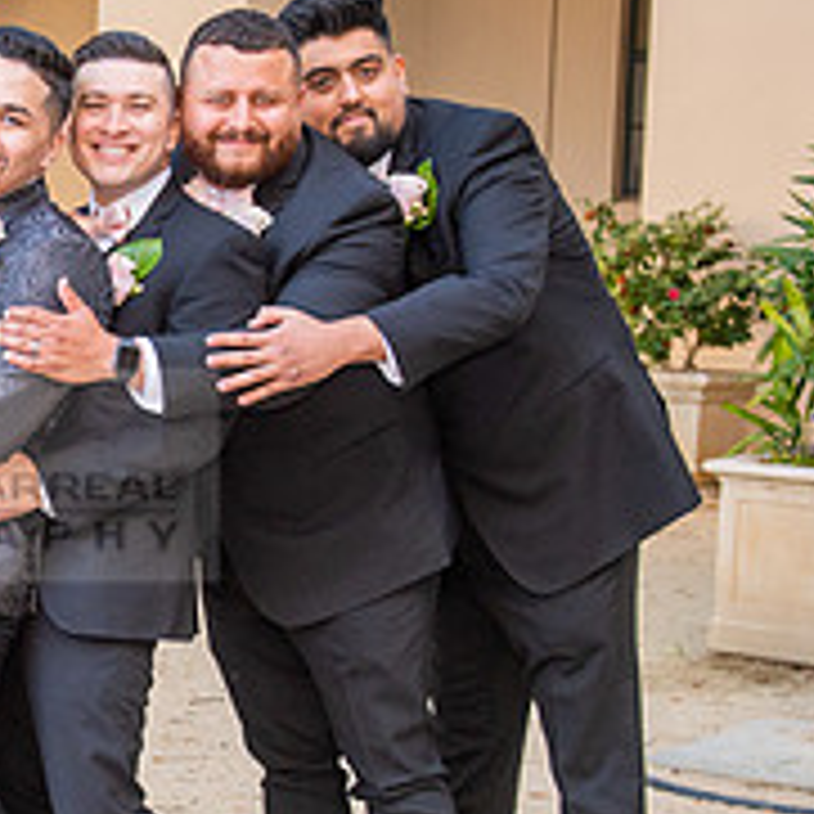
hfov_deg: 16.8
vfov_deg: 17.6
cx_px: -162
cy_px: 474
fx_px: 2634
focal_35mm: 99
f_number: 4.5
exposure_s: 1/200
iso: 640
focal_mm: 35
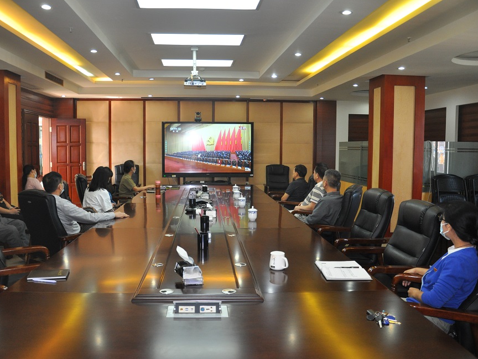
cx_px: 219
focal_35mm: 30
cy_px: 177
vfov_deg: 46.8
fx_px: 414
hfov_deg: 59.9
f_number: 3.5
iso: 800
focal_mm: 18
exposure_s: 1/100
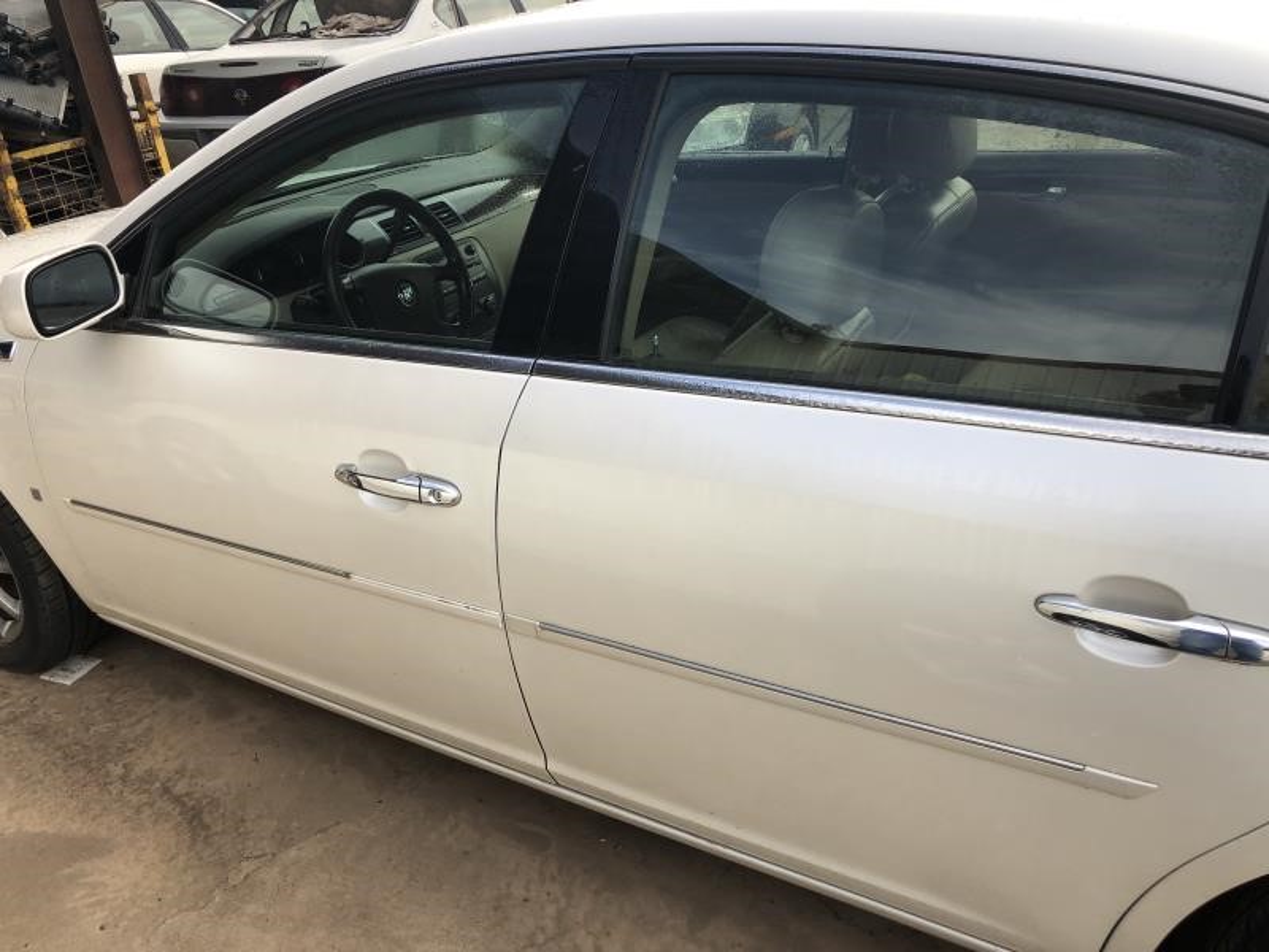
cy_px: 476
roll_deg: +5.1
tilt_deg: -26.2
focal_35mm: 28
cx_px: 634
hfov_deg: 63.4
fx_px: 1026
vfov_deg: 49.7
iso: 20
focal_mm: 3.99
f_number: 1.8
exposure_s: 1/390
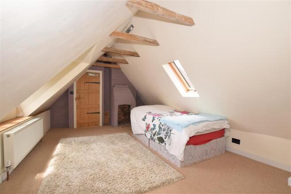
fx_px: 121
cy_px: 97
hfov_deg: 100.4
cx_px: 146
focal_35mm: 15
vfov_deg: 77.3
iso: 400
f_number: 6.3
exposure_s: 1/160
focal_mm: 10
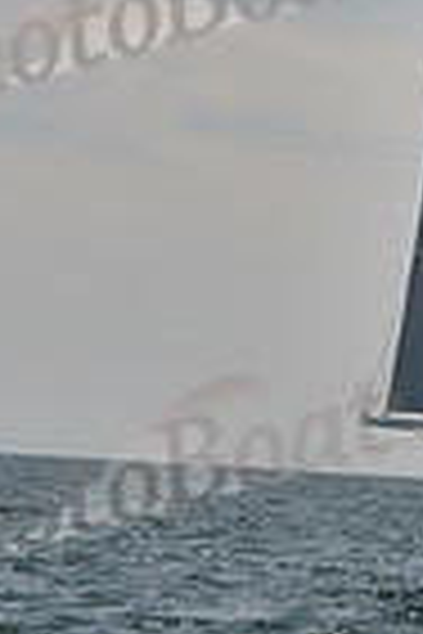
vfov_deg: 6.3
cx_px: 745
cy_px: 175
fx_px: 5781
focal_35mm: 328
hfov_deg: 4.2
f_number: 8
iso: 400
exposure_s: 1/800
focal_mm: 80
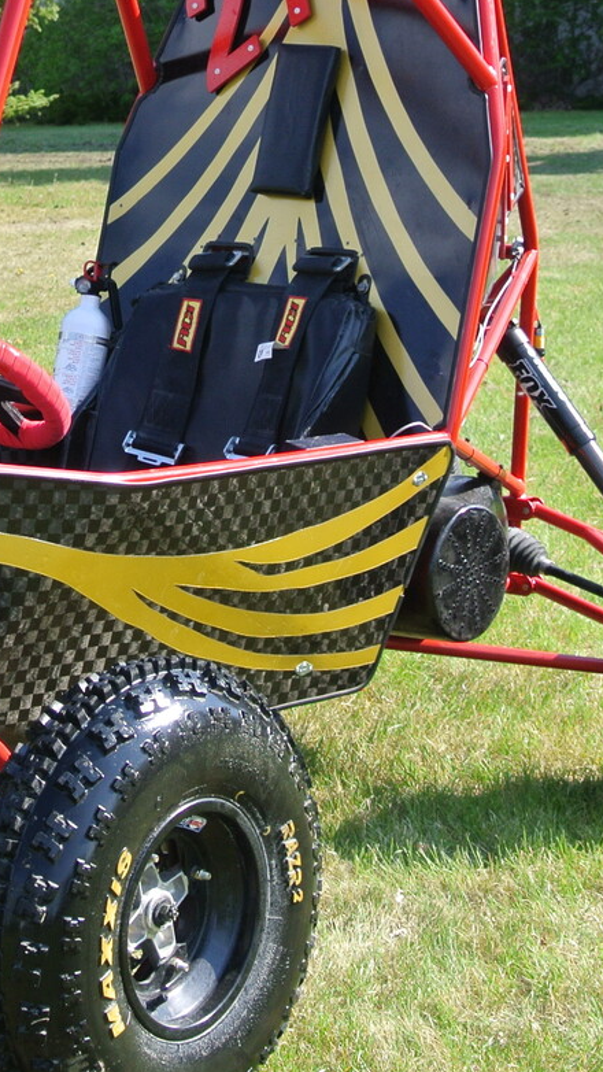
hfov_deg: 11.4
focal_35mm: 106
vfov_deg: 20.2
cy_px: 458
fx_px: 3012
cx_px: 101
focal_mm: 18.2
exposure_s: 1/250
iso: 100
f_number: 4.5
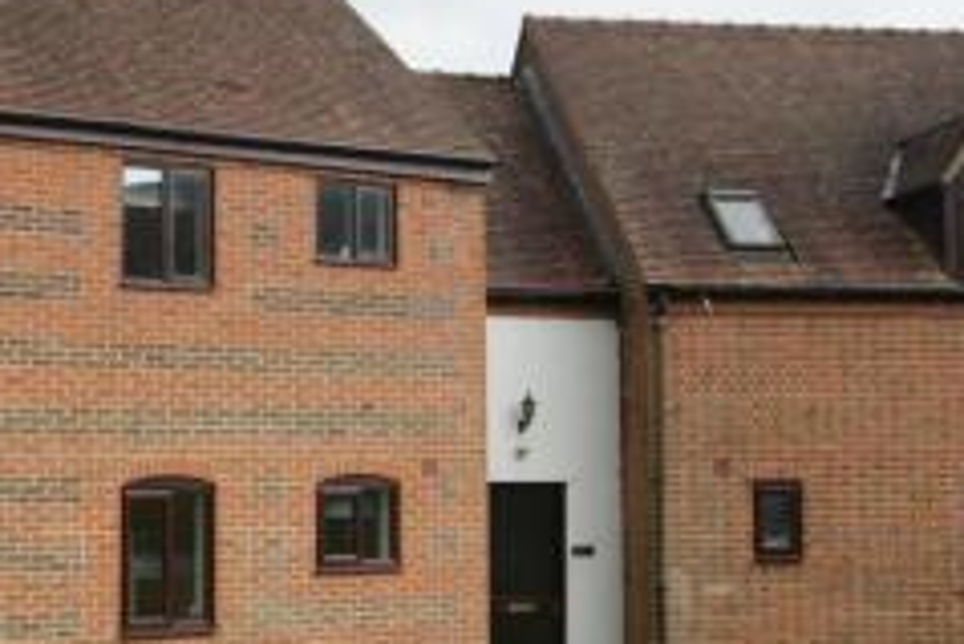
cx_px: 251
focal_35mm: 72
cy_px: 326
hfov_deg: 27.7
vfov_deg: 19.0
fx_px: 1929
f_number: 10
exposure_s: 1/80
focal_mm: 24
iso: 100
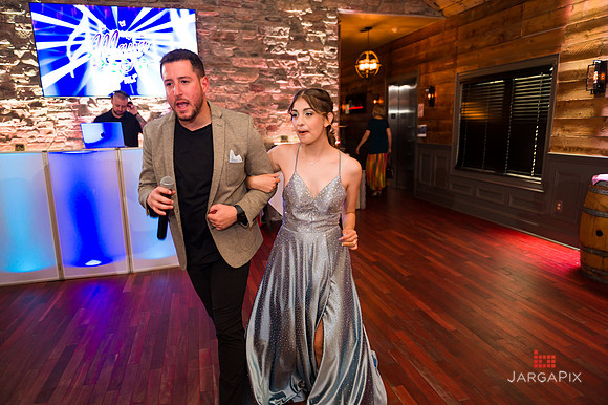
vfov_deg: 53.1
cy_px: 202
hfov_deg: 73.8
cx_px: 304
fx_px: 405
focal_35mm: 24
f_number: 3.2
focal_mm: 24
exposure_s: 1/125
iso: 1250
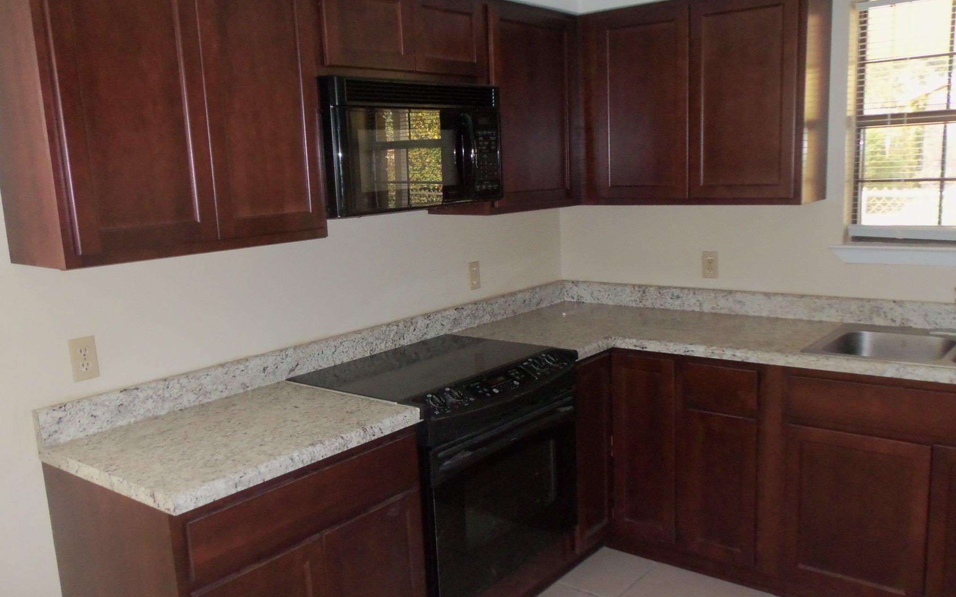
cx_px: 479
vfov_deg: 41.8
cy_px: 307
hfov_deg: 62.9
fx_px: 782
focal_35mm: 30
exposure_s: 1/60
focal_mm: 5.1
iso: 200
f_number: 3.3
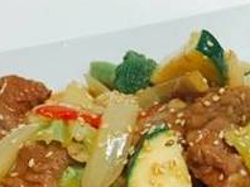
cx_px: 197
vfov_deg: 16.5
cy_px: 214
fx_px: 620
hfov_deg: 22.5
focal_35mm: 86
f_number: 2.2
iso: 125
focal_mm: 4.15
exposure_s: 1/30
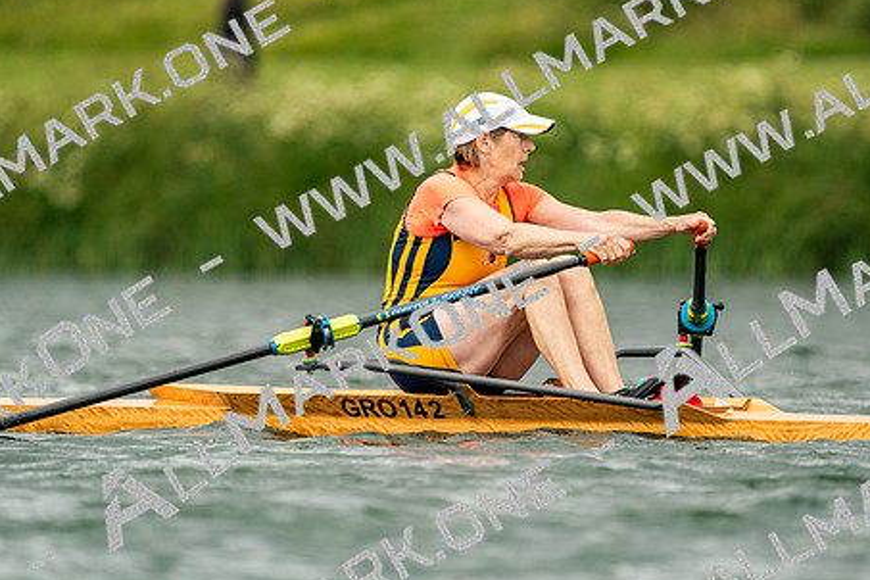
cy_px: 254
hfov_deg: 2.7
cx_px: 492
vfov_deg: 1.8
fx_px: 18583
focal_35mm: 769
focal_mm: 600
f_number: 6.3
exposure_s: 1/2000
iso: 500
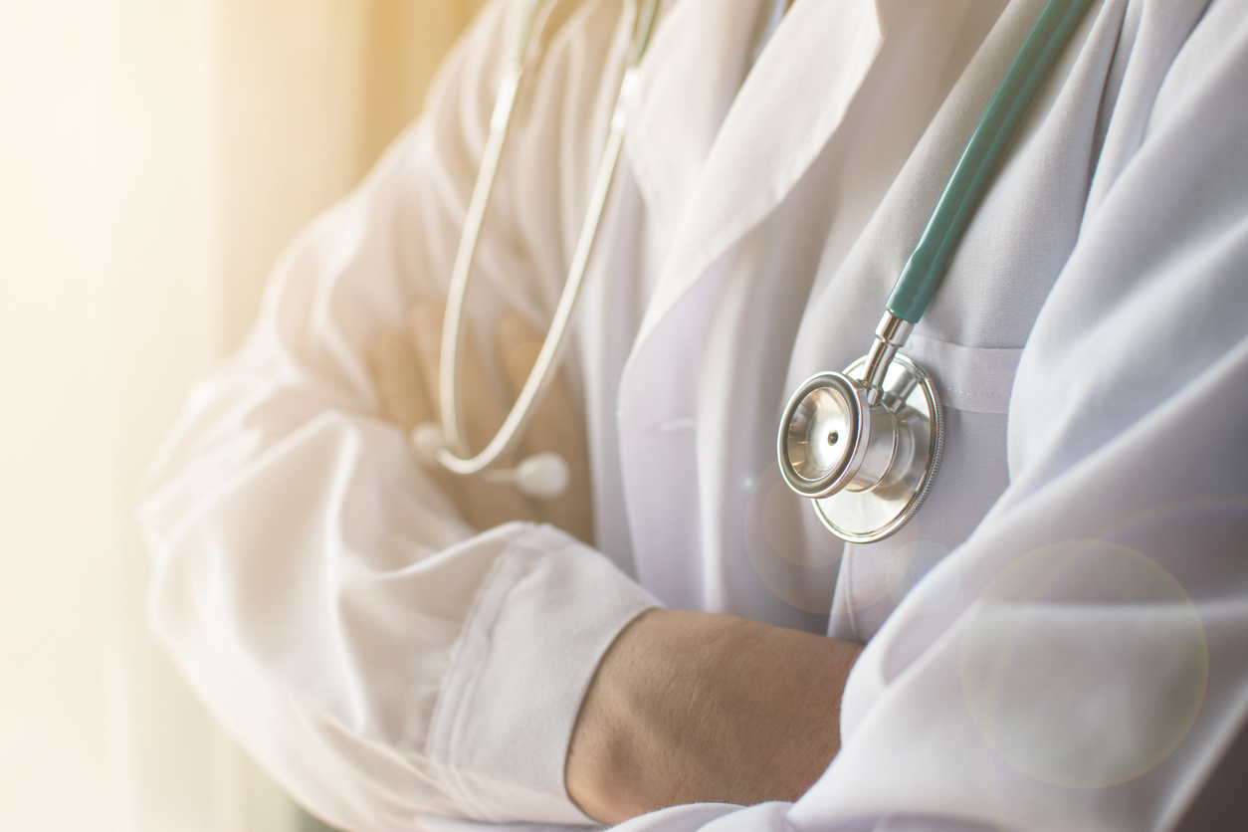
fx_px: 1820
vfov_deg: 25.8
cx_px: 624
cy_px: 416
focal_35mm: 52
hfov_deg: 37.9
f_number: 2.5
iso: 100
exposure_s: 1/400
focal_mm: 35
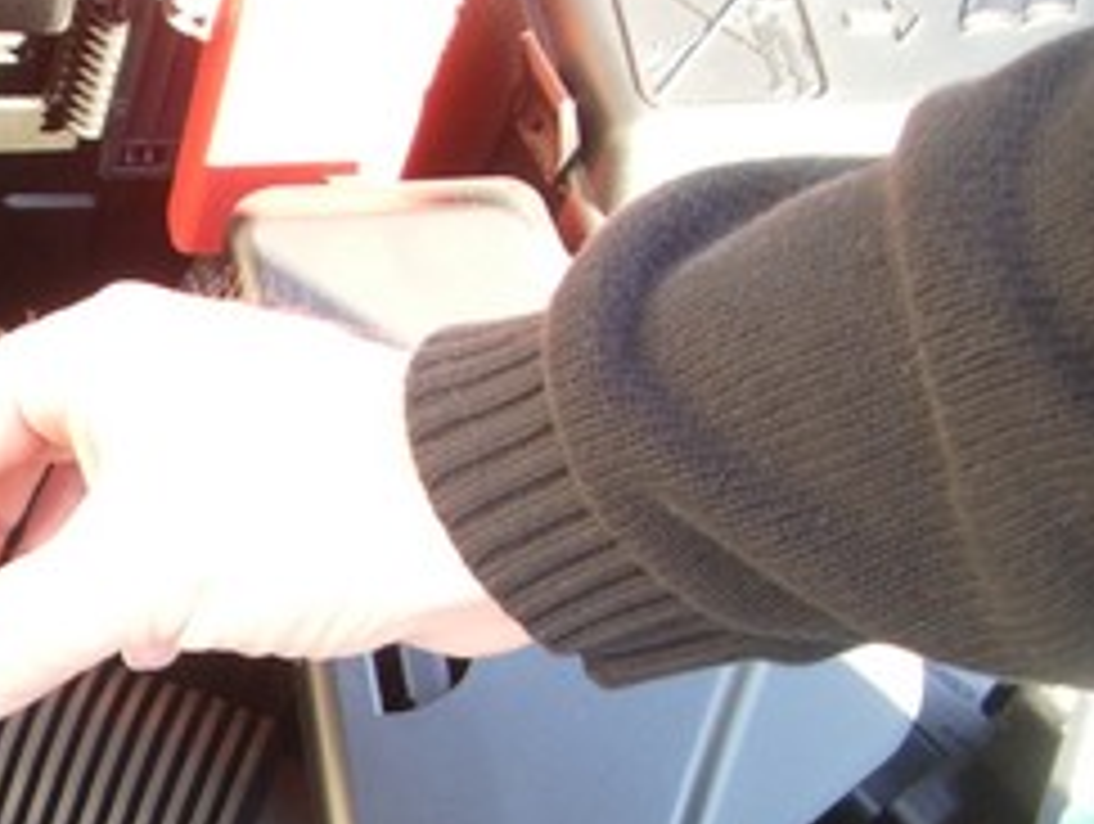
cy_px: 865
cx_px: -338
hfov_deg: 19.6
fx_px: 2912
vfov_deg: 15.7
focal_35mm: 92
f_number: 2.6
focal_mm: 5.8
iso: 100
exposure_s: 1/40
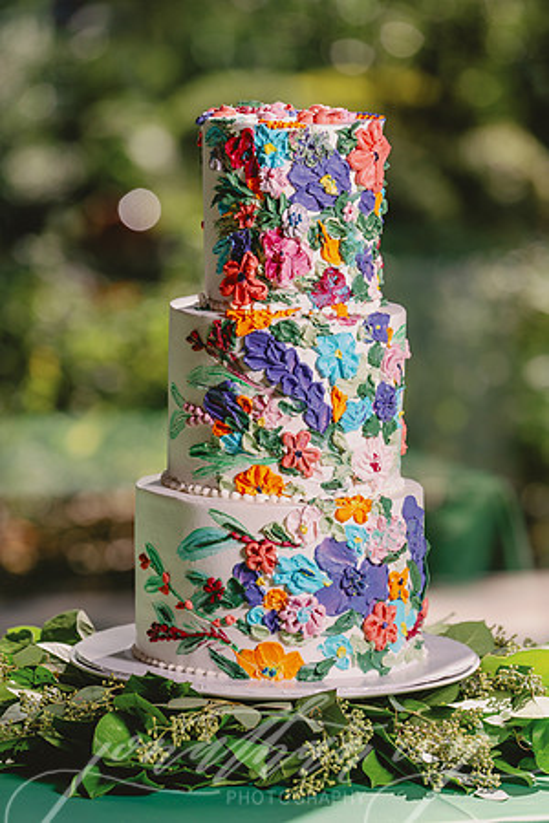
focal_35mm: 200
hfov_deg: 6.9
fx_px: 4575
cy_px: 412
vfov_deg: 10.3
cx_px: 274
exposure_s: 1/250
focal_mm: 200
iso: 50
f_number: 4.5
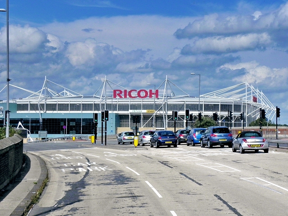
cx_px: 144
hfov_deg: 23.0
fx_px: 707
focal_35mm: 85
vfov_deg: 17.4
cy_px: 108
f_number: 7.1
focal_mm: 15.1
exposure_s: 1/1647
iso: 200
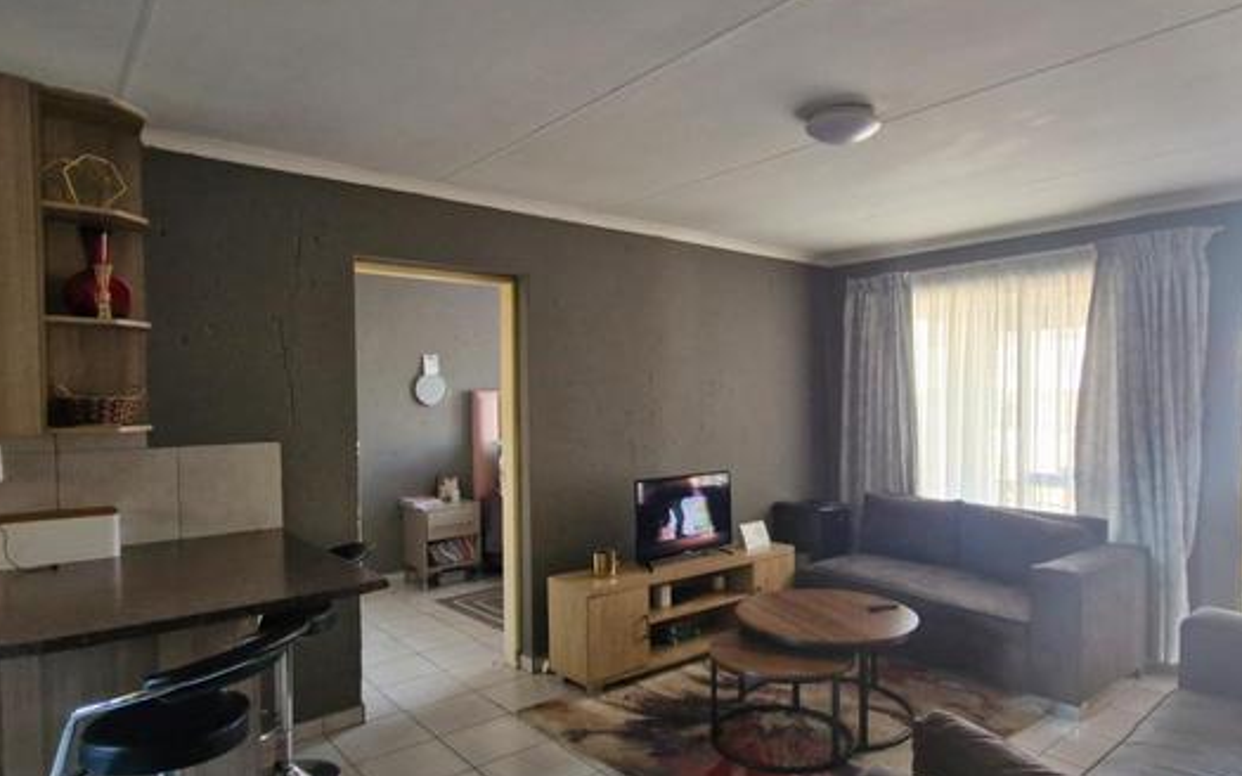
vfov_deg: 57.2
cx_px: 643
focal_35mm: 21
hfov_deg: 82.3
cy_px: 416
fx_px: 711
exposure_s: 1/50
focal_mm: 1.74
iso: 320
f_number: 2.2
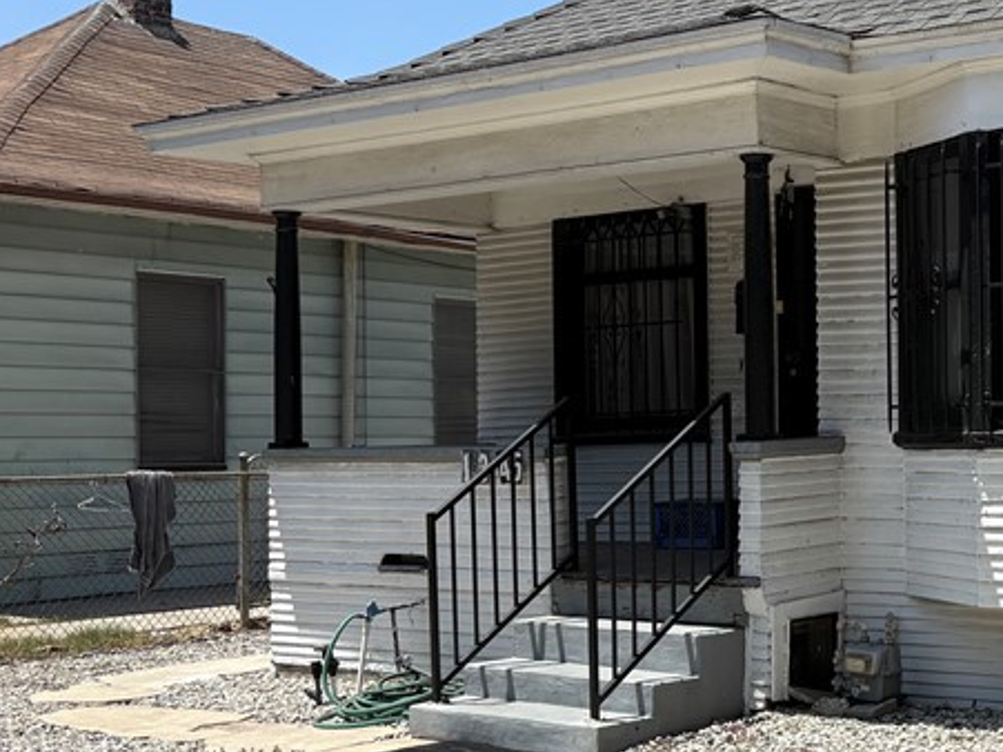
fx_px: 1709
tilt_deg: +1.2
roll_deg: +0.8
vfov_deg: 24.8
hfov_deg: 29.6
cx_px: 1096
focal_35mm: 59
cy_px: 429
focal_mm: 5.96
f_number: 1.6
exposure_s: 1/3831
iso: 50
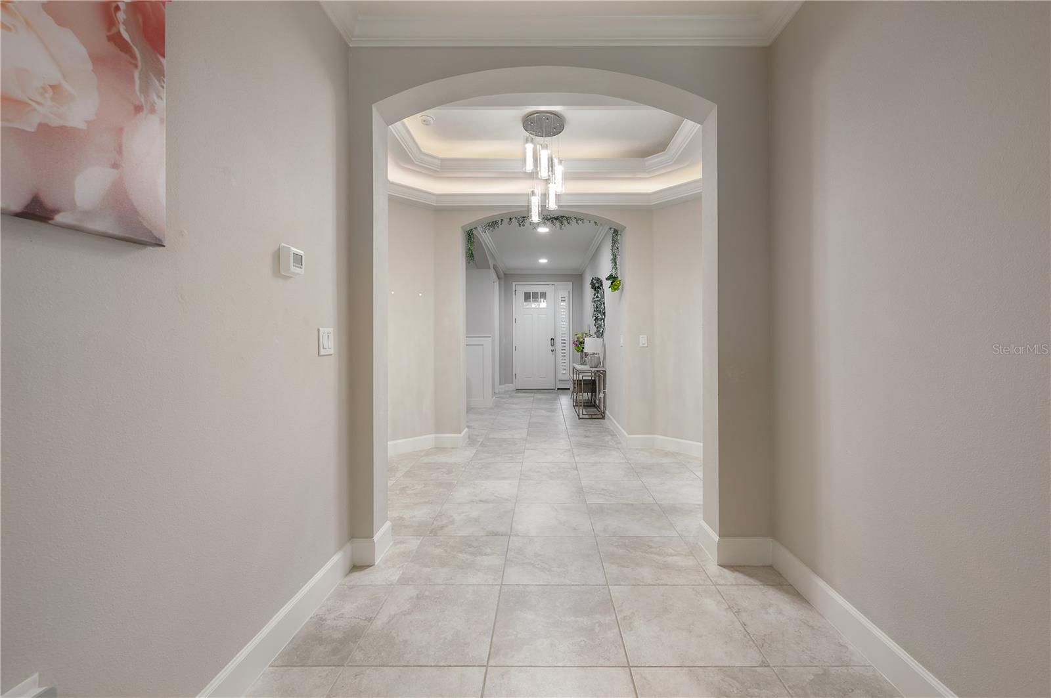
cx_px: 526
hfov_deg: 104.3
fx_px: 408
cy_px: 349
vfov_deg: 81.1
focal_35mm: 14
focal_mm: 14
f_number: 9
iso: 320
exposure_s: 1/15
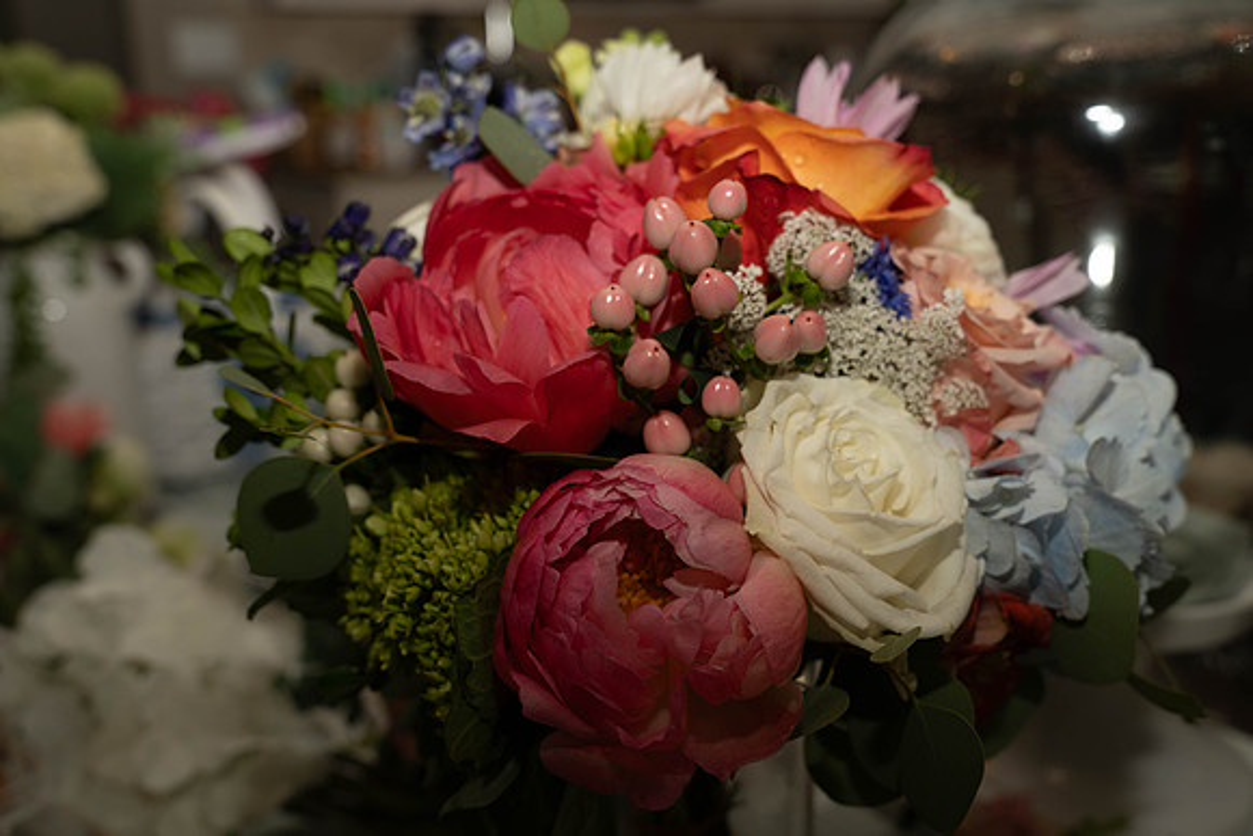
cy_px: 418
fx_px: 1372
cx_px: 626
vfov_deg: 33.9
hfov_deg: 49.1
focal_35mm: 39
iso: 200
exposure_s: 1/250
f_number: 5.6
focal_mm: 39.4
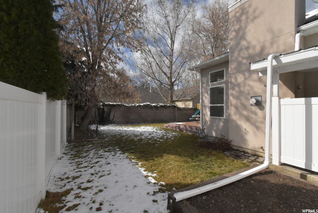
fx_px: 133
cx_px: 159
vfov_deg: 77.4
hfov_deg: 100.3
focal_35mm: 15
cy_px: 106
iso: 1600
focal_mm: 10
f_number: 16
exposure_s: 1/1000
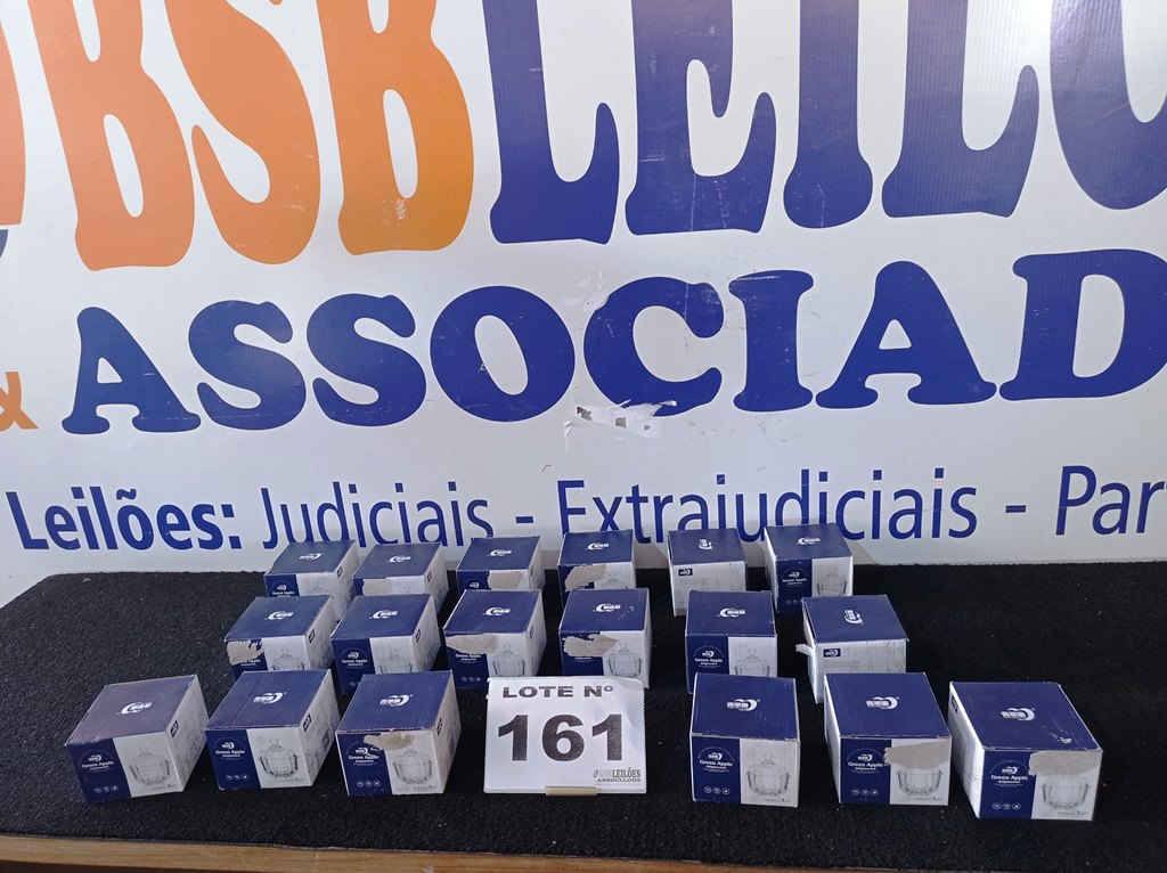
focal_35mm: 28
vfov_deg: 49.7
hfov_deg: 63.5
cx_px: 584
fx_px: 943
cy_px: 436
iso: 235
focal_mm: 4.7
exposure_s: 1/40
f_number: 1.79
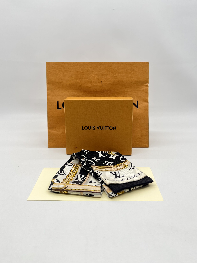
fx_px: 197
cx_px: 98
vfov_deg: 67.3
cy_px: 132
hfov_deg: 53.1
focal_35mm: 26
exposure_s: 1/125
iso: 32
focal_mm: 5.7
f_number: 1.5
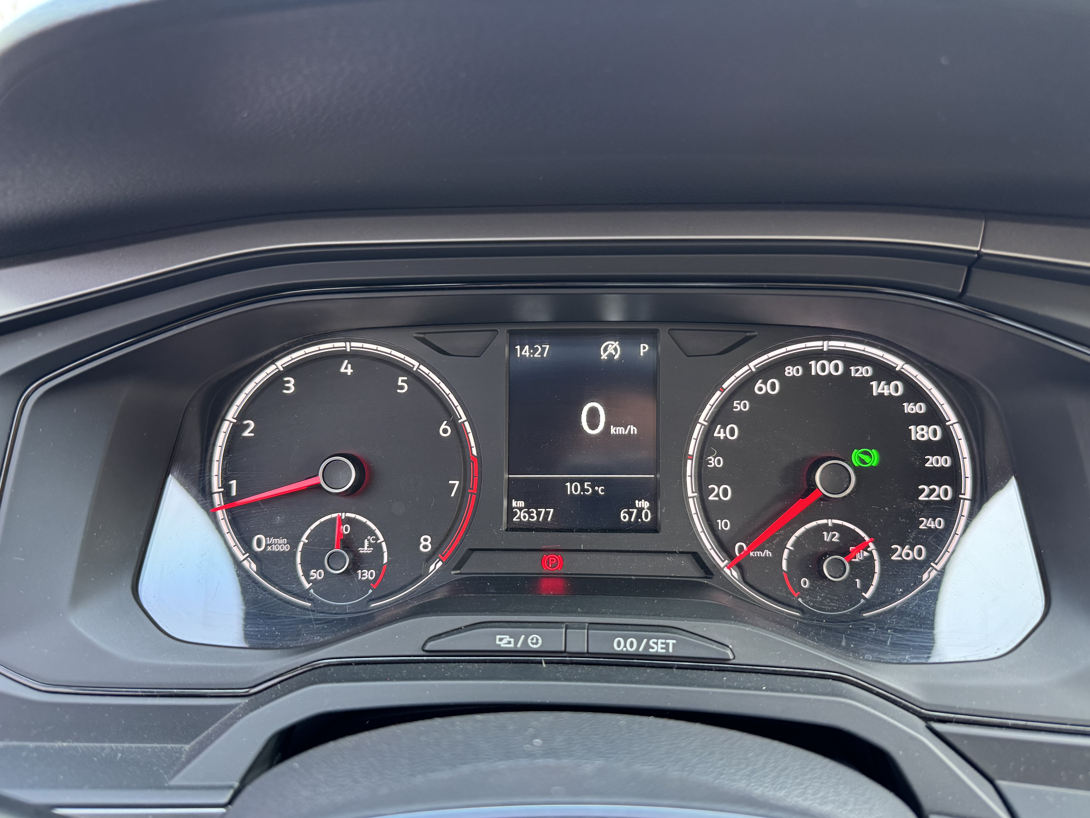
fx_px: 787
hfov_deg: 69.4
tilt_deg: -20.0
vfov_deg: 54.9
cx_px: 546
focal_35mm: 25
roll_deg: +1.3
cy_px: 414
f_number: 1.78
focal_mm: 6.76
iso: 250
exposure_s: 1/60
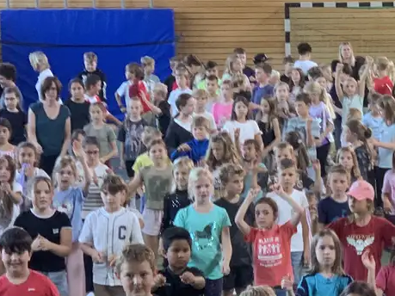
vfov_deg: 10.1
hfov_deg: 13.6
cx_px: 312
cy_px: 342
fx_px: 1654
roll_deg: -0.1
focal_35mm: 145
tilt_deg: -12.3
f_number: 2.4
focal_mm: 6
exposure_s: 1/60
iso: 160
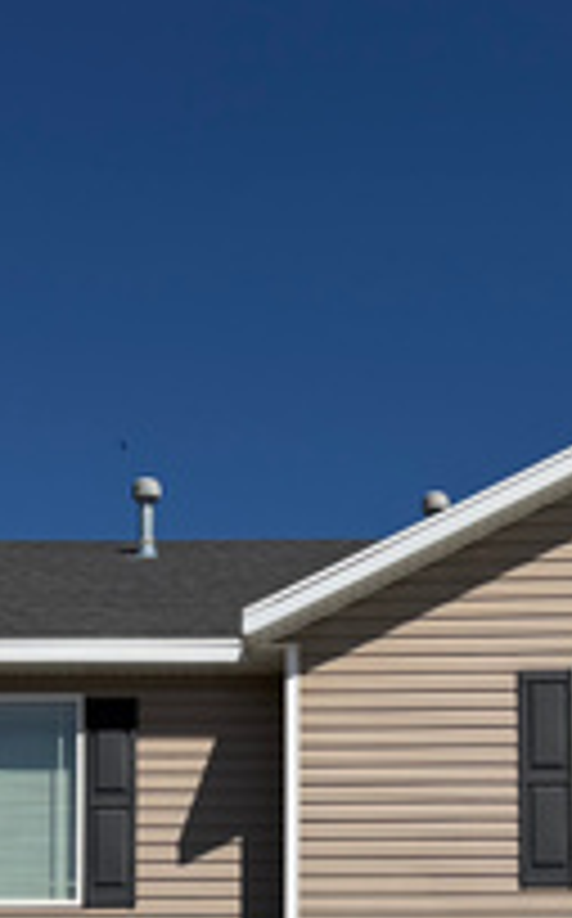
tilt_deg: +6.3
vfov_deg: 24.0
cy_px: 1030
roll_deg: +0.5
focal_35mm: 80
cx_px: 302
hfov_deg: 16.3
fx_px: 2001
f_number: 1.78
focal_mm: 6.76
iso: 80
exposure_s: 1/8130
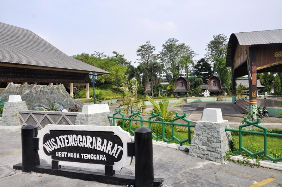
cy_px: 94
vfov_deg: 47.8
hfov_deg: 67.5
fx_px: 211
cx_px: 141
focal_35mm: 27
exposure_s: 1/400
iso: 200
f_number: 10
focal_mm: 18
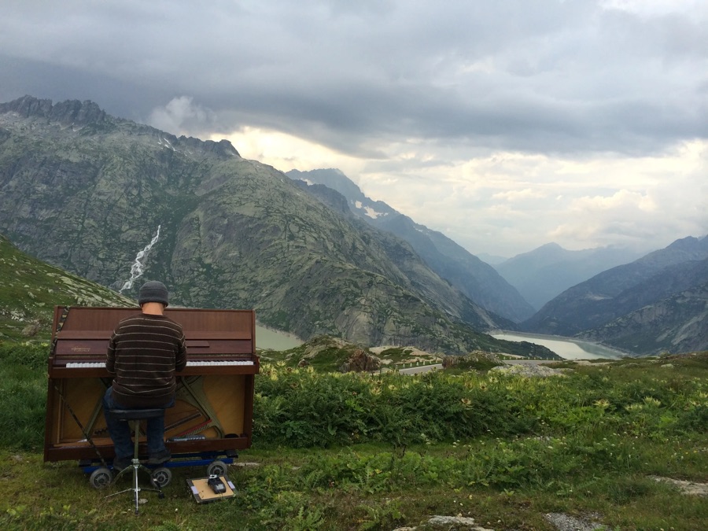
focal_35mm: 30
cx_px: 354
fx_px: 614
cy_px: 266
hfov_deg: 60.0
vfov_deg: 46.8
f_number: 2.2
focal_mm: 4.12
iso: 32
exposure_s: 1/383
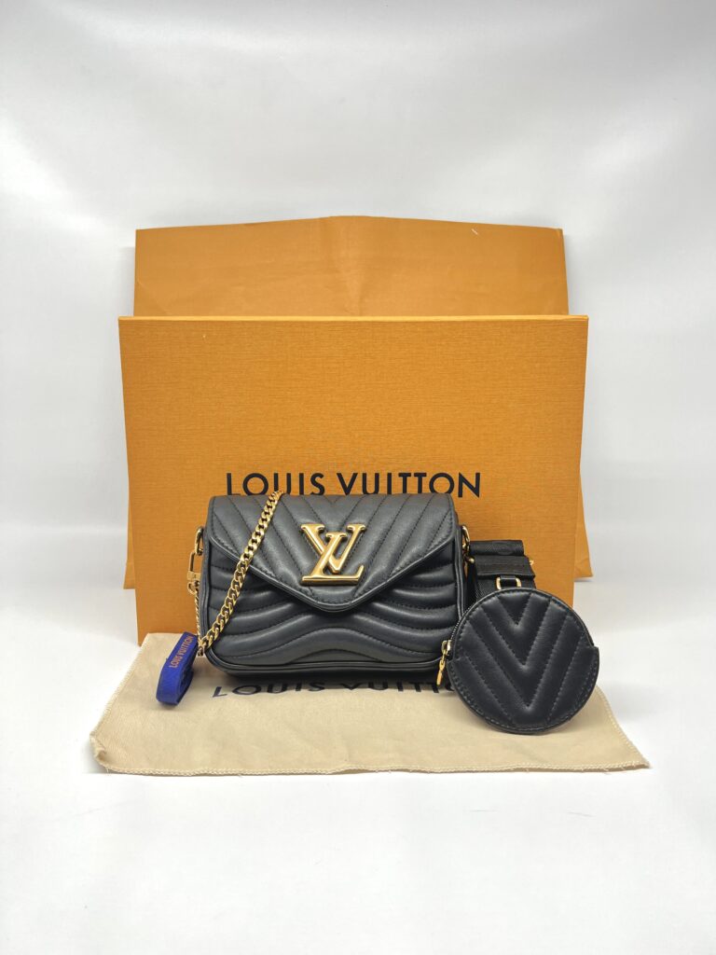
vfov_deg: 67.3
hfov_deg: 53.1
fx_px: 717
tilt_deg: -10.7
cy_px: 478
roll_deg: -0.7
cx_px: 358
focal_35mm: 26
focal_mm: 5.7
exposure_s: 1/100
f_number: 1.5
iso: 64
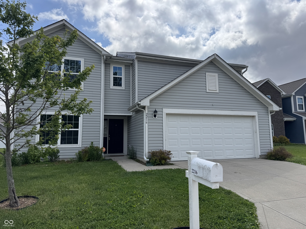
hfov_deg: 71.6
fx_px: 212
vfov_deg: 56.8
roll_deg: +1.2
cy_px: 114
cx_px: 153
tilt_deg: +7.5
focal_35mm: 24
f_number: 1.78
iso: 80
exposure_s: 1/5348
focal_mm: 6.76
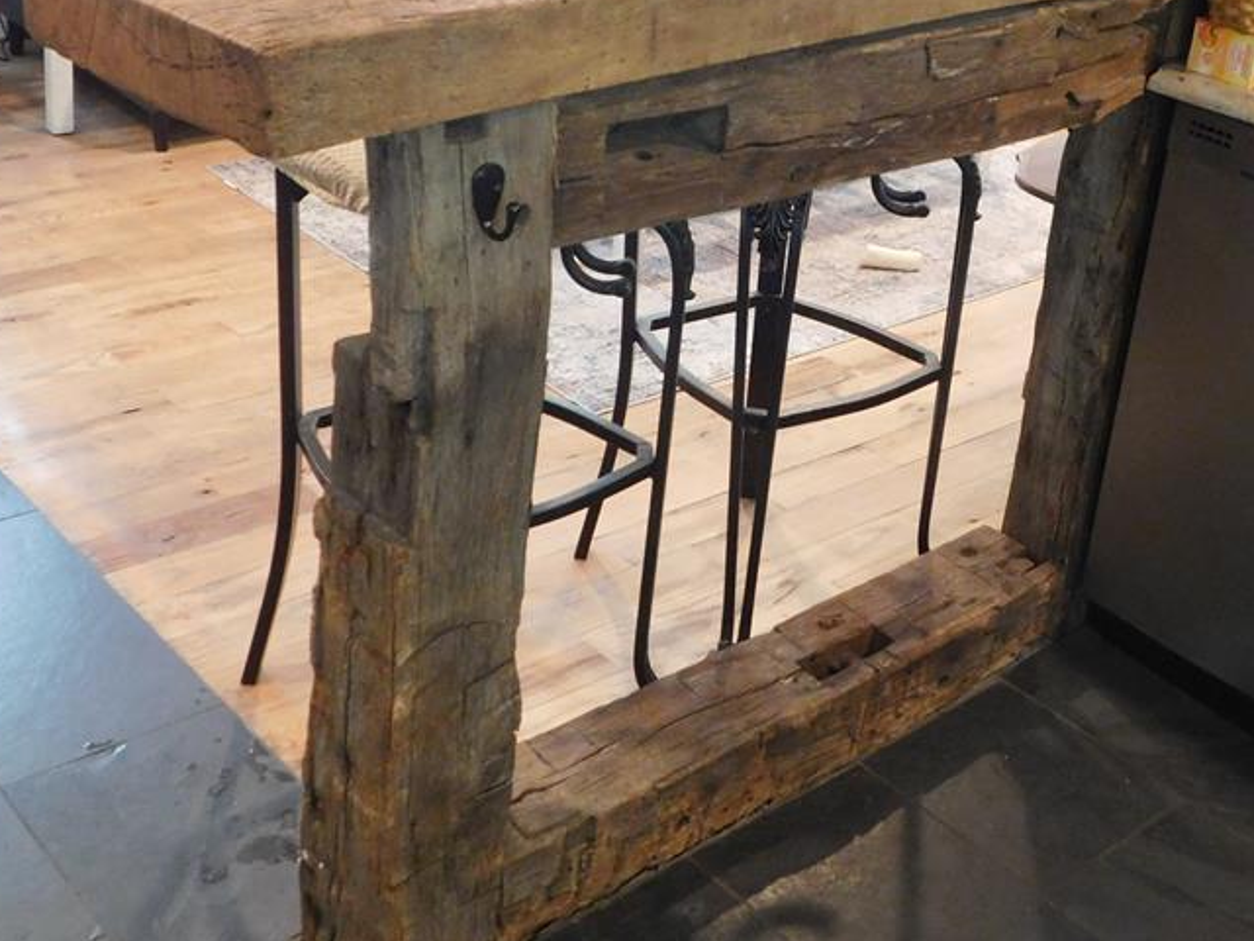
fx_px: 1739
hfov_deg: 39.6
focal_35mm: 48
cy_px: 322
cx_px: 692
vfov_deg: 30.1
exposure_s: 1/13
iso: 400
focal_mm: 5.3
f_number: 3.2
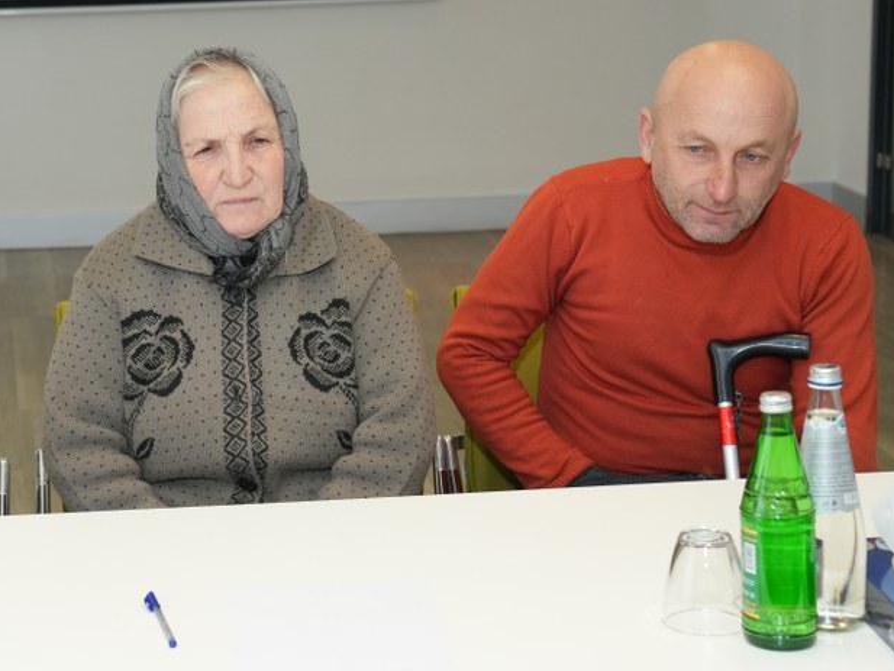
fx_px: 2557
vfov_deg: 14.9
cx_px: 204
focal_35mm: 99
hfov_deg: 19.7
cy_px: 238
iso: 1600
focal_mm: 62
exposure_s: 1/250
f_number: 6.3
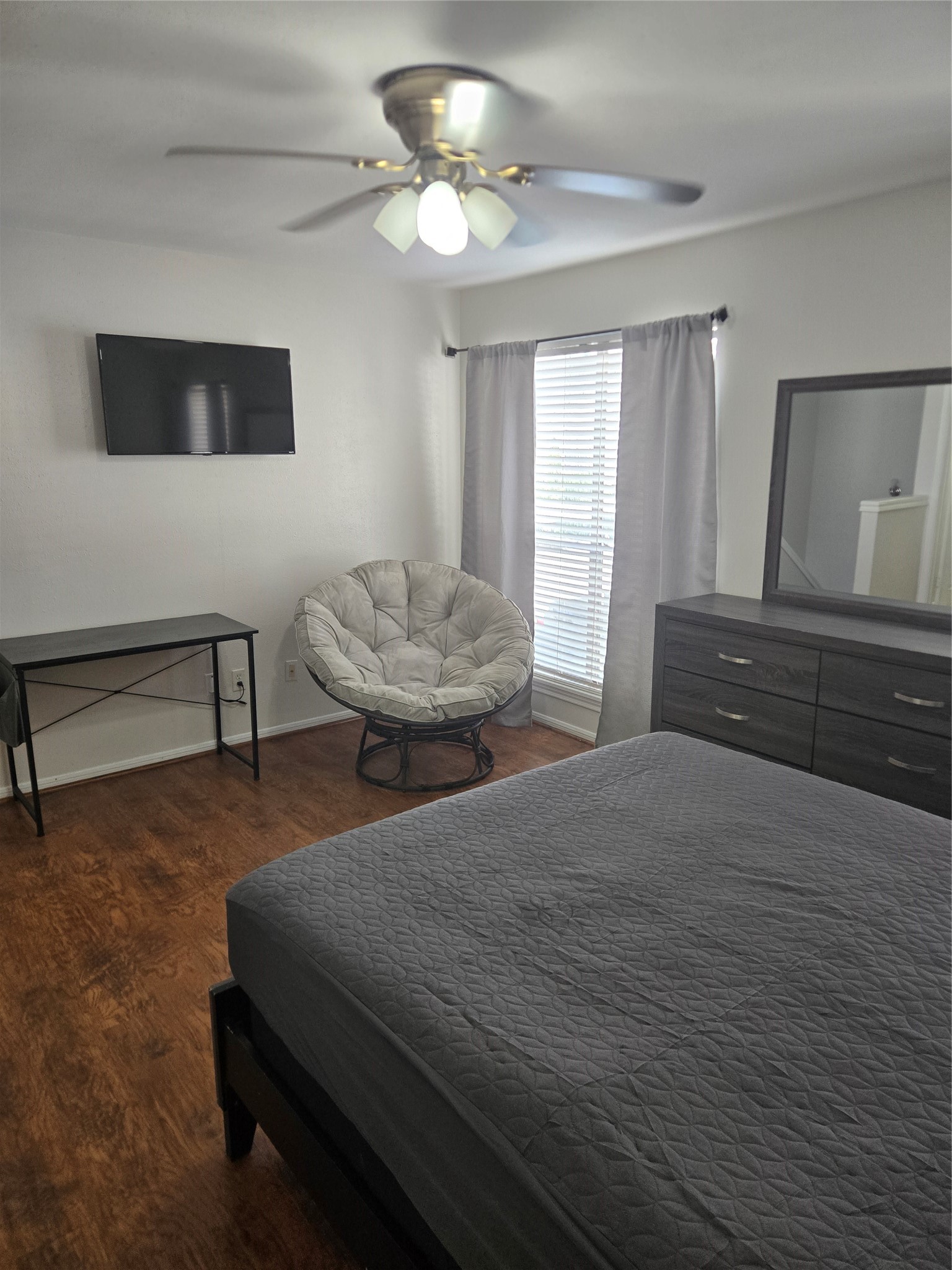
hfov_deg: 58.9
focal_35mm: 23
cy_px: 635
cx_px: 476
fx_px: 843
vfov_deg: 73.9
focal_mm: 5.4
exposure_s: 1/120
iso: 125
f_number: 1.8
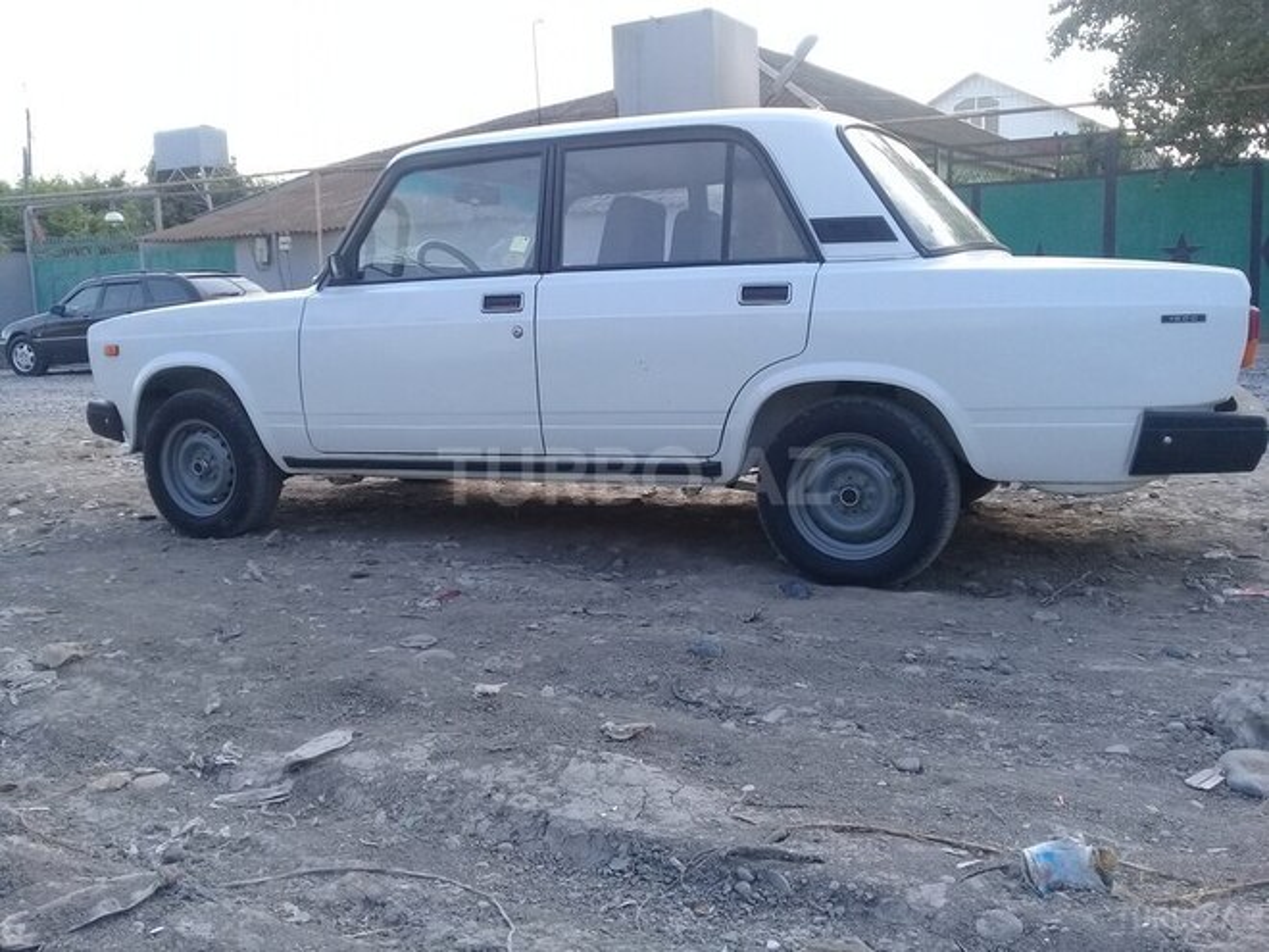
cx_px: 634
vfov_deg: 45.4
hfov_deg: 58.4
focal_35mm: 31
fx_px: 1136
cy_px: 476
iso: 50
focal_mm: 3.3
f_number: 2.2
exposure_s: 1/262
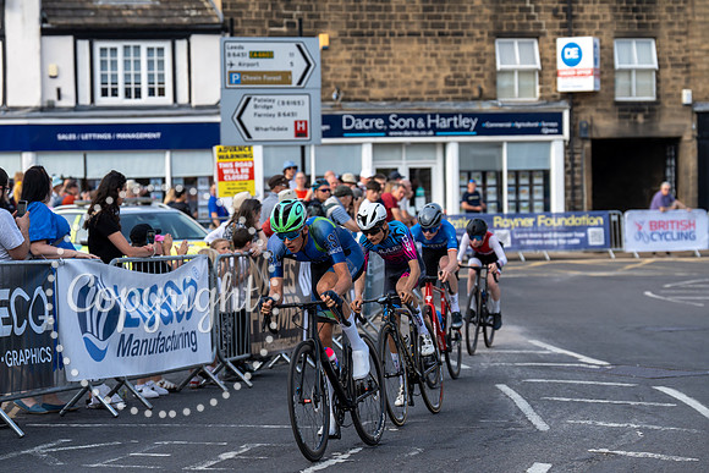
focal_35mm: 108
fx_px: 2127
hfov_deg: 18.9
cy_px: 236
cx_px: 354
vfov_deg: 12.7
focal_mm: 108
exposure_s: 1/1000
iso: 160
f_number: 4
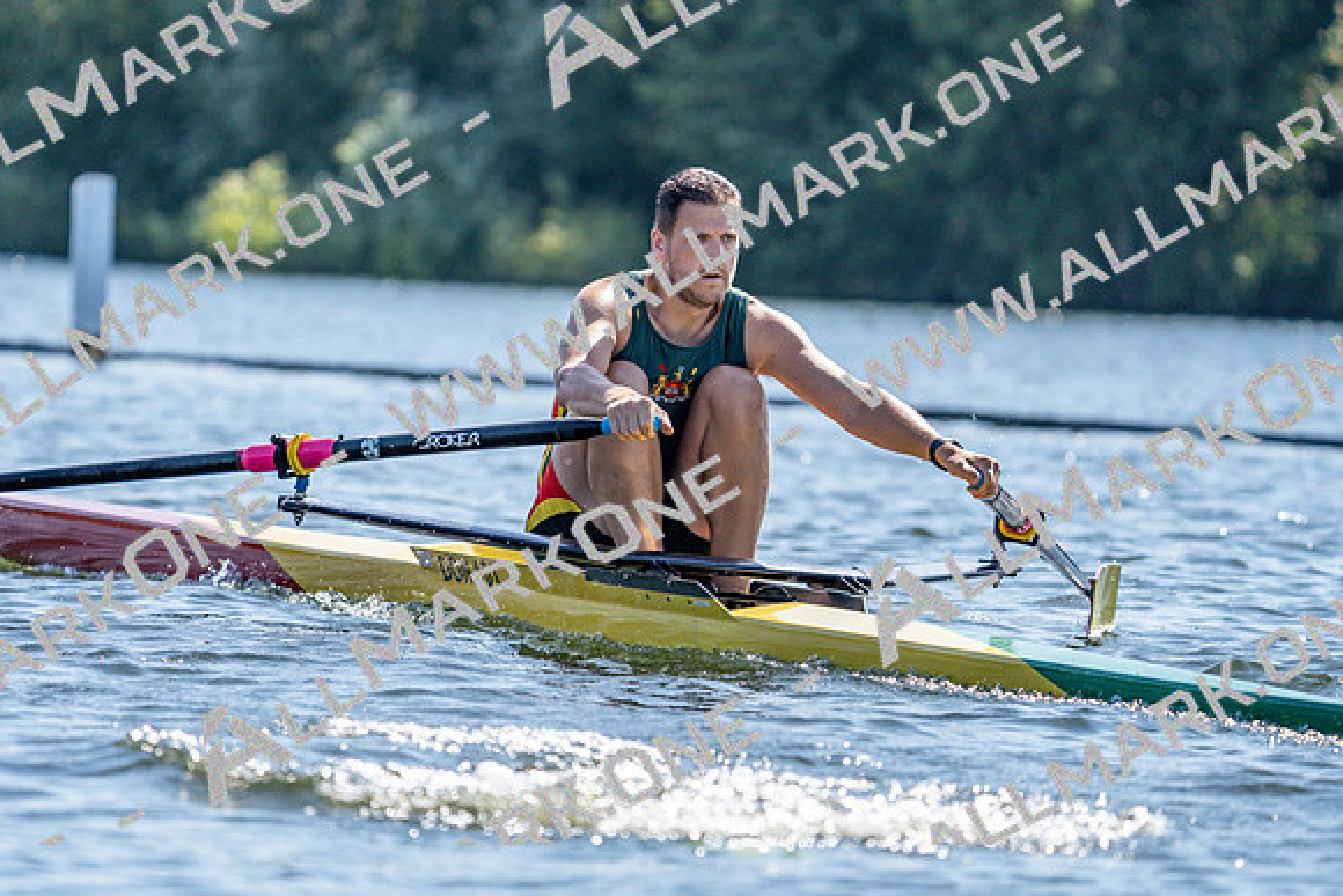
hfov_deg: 6.4
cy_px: 448
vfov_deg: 4.3
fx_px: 11977
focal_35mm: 321
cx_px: 672
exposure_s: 1/1600
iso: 320
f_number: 6.3
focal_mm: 321
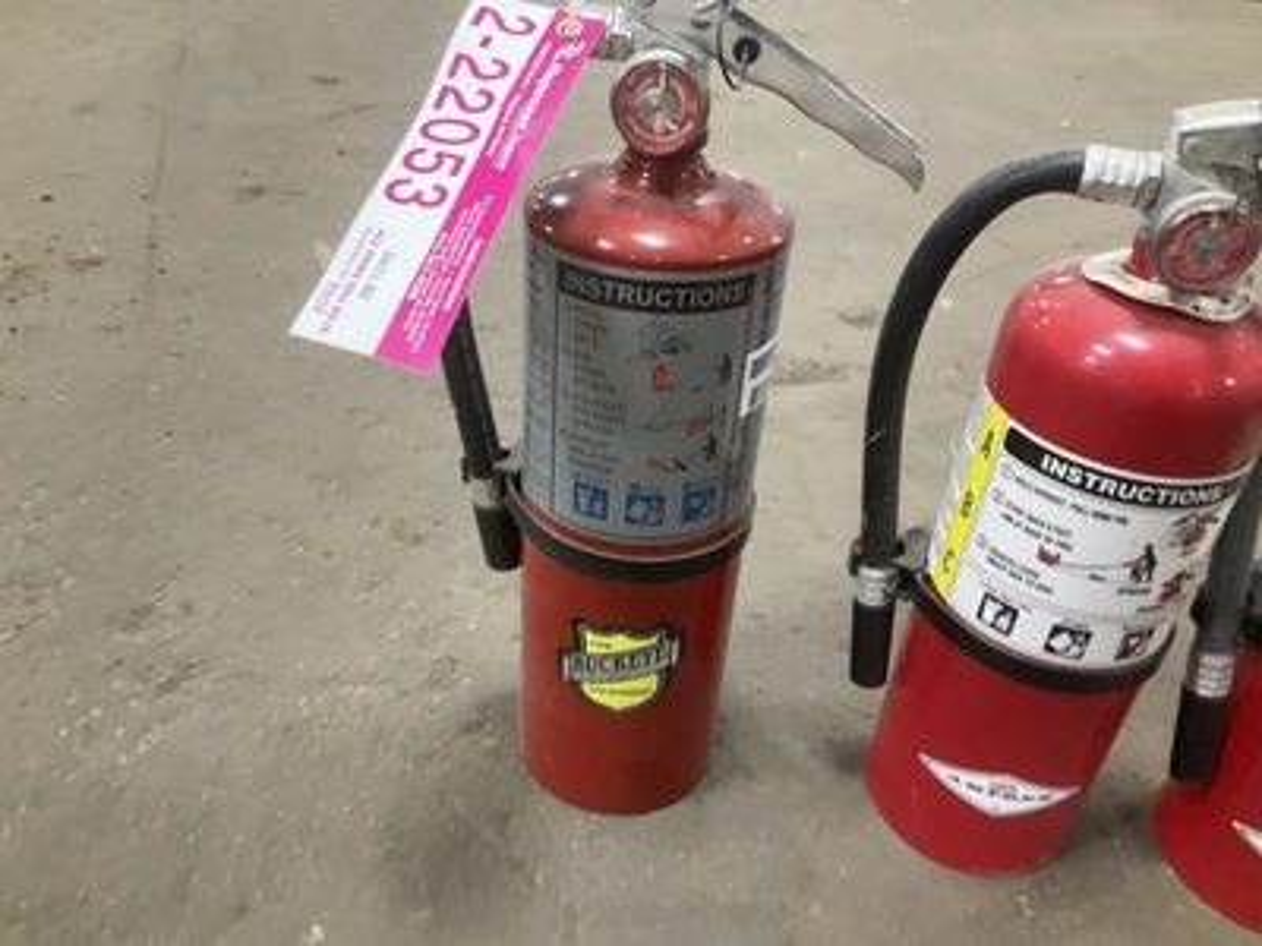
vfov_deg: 48.2
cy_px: 473
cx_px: 631
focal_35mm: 29
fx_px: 1057
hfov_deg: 61.7
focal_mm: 3
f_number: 1.8
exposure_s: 1/40
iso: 200
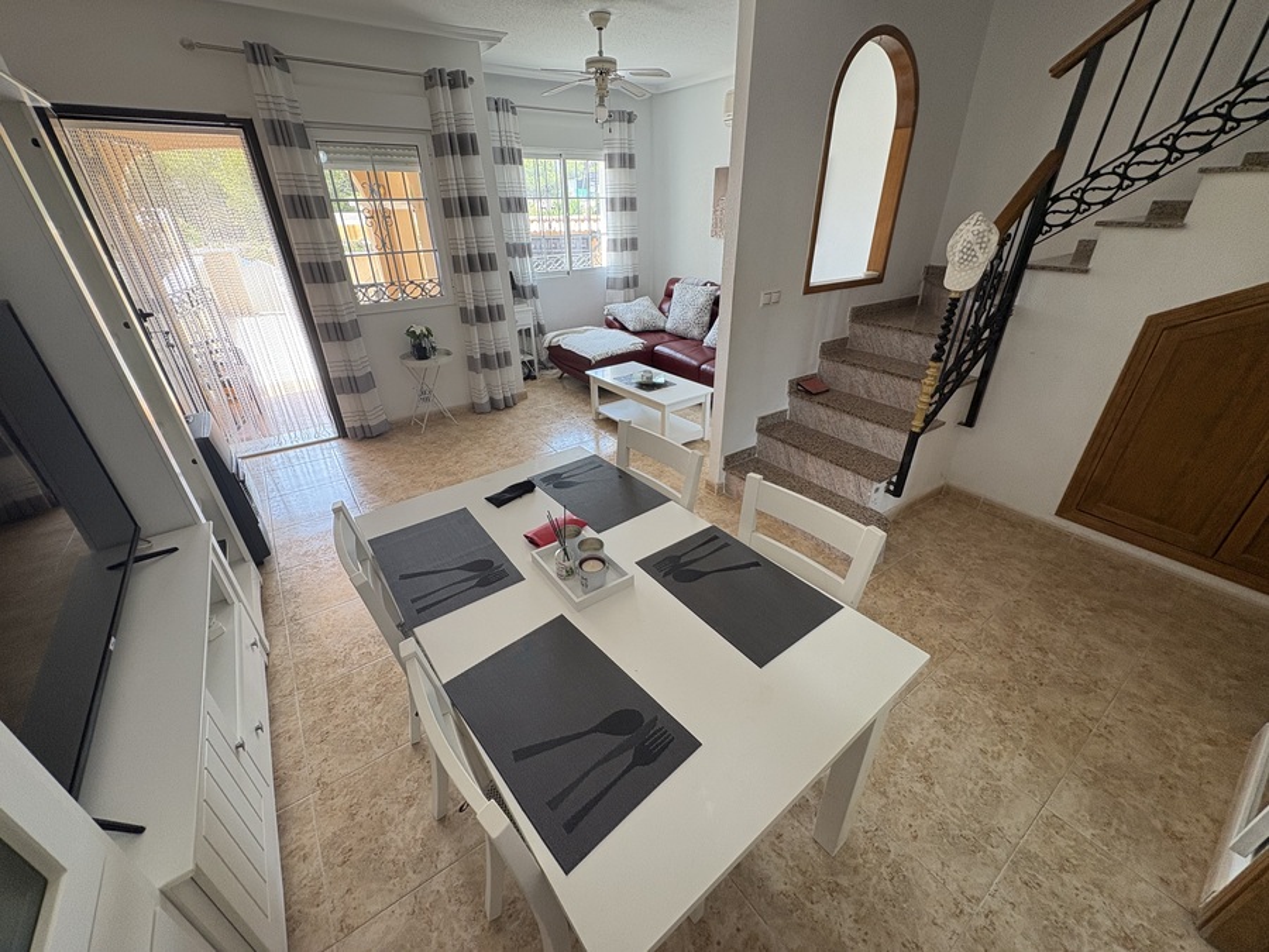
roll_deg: +1.3
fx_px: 513
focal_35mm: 14
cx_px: 634
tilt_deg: -27.2
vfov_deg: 85.7
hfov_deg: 102.1
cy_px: 476
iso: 125
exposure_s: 1/100
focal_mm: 2.22
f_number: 2.2
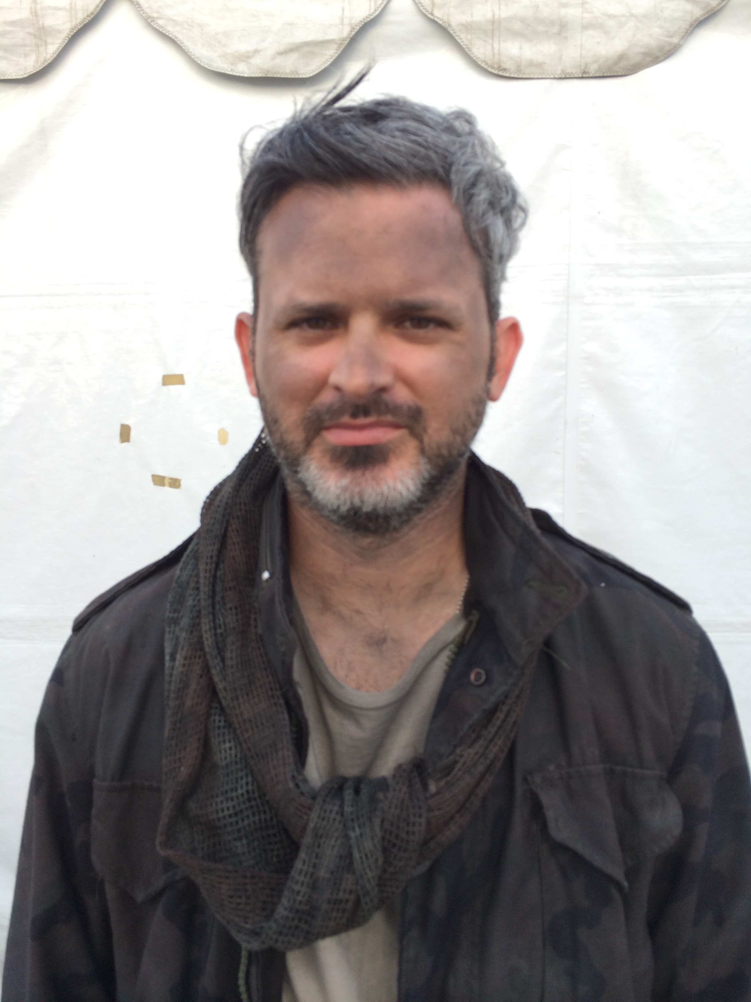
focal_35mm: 30
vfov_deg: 60.0
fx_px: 868
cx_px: 376
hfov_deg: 46.8
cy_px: 501
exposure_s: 1/157
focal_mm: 4.12
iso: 32
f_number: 2.2
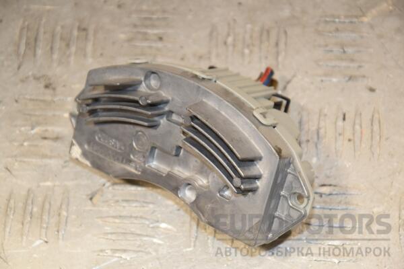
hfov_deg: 14.0
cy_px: 134
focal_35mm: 147
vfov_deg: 9.3
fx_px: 1650
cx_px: 202
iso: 800
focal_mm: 98
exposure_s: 1/200
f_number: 7.1
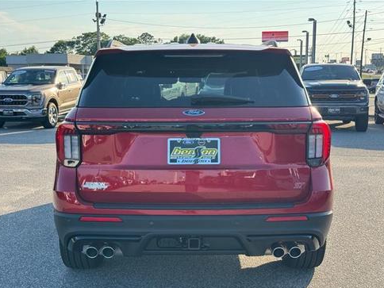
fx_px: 555
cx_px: 195
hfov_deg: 38.2
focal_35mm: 50
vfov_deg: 29.1
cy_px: 149
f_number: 1.78
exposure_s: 1/1114
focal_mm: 6.76
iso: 64
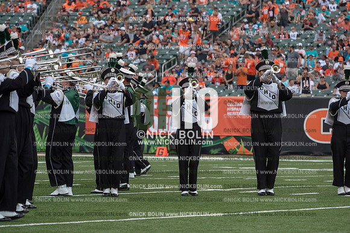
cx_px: 175
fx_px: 2042
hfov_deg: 9.8
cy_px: 116
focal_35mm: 210
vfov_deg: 6.5
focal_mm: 210
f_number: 5.6
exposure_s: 1/1250
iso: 400
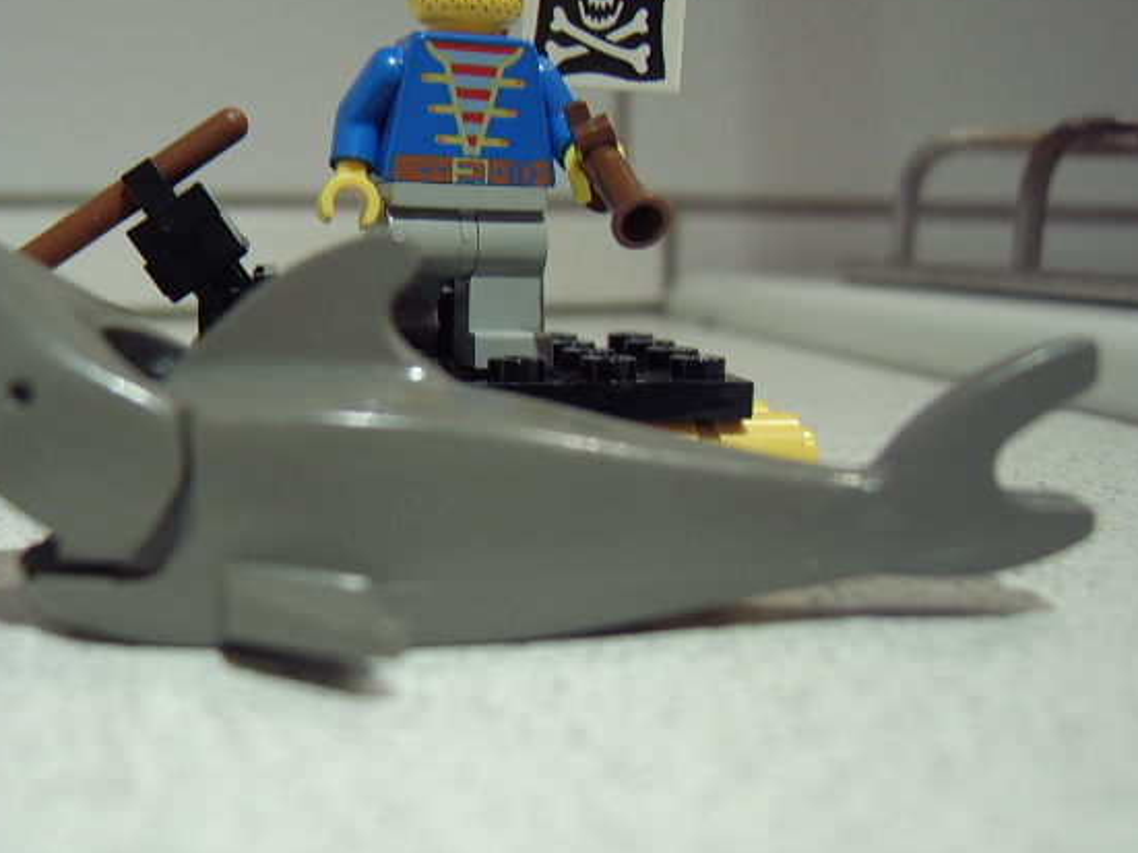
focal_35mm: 36
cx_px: 504
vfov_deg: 39.6
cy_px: 448
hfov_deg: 51.3
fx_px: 1183
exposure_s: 1/8
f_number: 2.7
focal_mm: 8.13
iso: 100
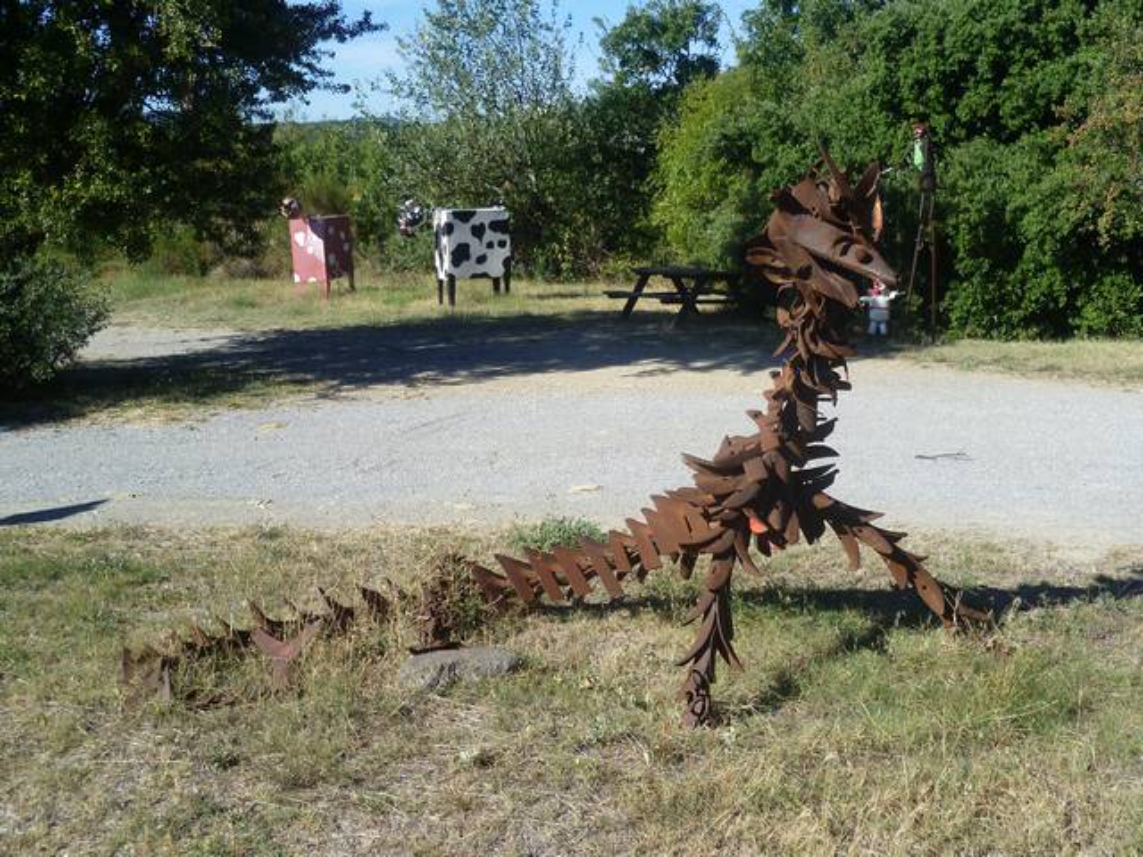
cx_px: 572
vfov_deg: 34.3
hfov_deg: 44.8
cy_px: 428
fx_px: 1387
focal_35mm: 42
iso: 80
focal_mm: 7.5
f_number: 3.3
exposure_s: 1/800
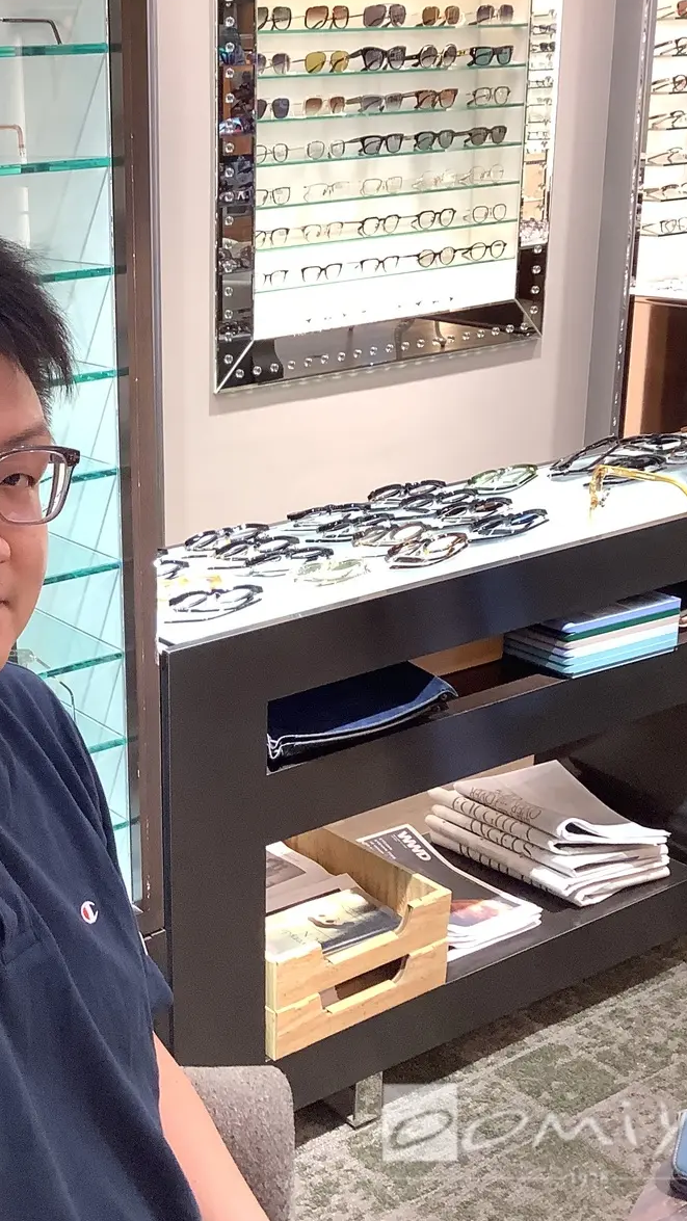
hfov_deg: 24.9
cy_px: 614
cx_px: 17
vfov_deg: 44.6
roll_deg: +4.1
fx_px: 1490
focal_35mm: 46
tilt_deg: -17.5
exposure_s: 1/60
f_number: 2.4
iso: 100
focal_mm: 3.3
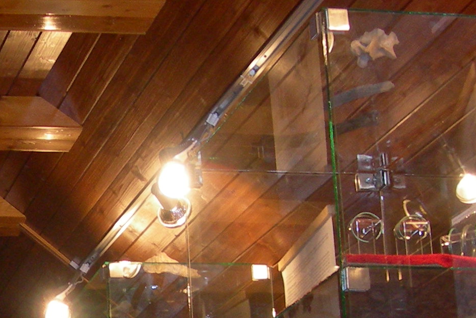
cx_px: -69
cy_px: 381
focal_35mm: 130
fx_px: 1719
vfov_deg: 10.4
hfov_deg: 15.3
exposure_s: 1/60.1
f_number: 2.8
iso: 162
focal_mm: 7.8
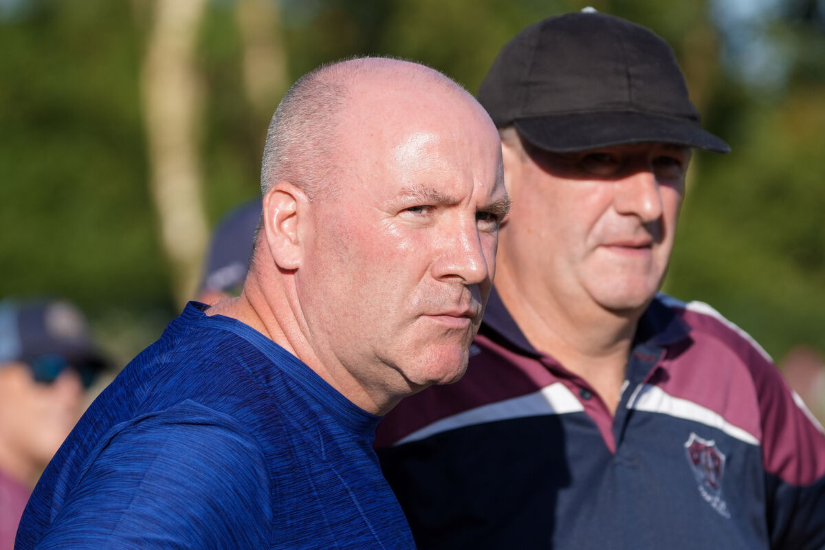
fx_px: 5775
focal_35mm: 252
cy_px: 275
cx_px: 412
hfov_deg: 8.2
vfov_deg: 5.5
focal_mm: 252
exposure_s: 1/1000
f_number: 6.3
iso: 320
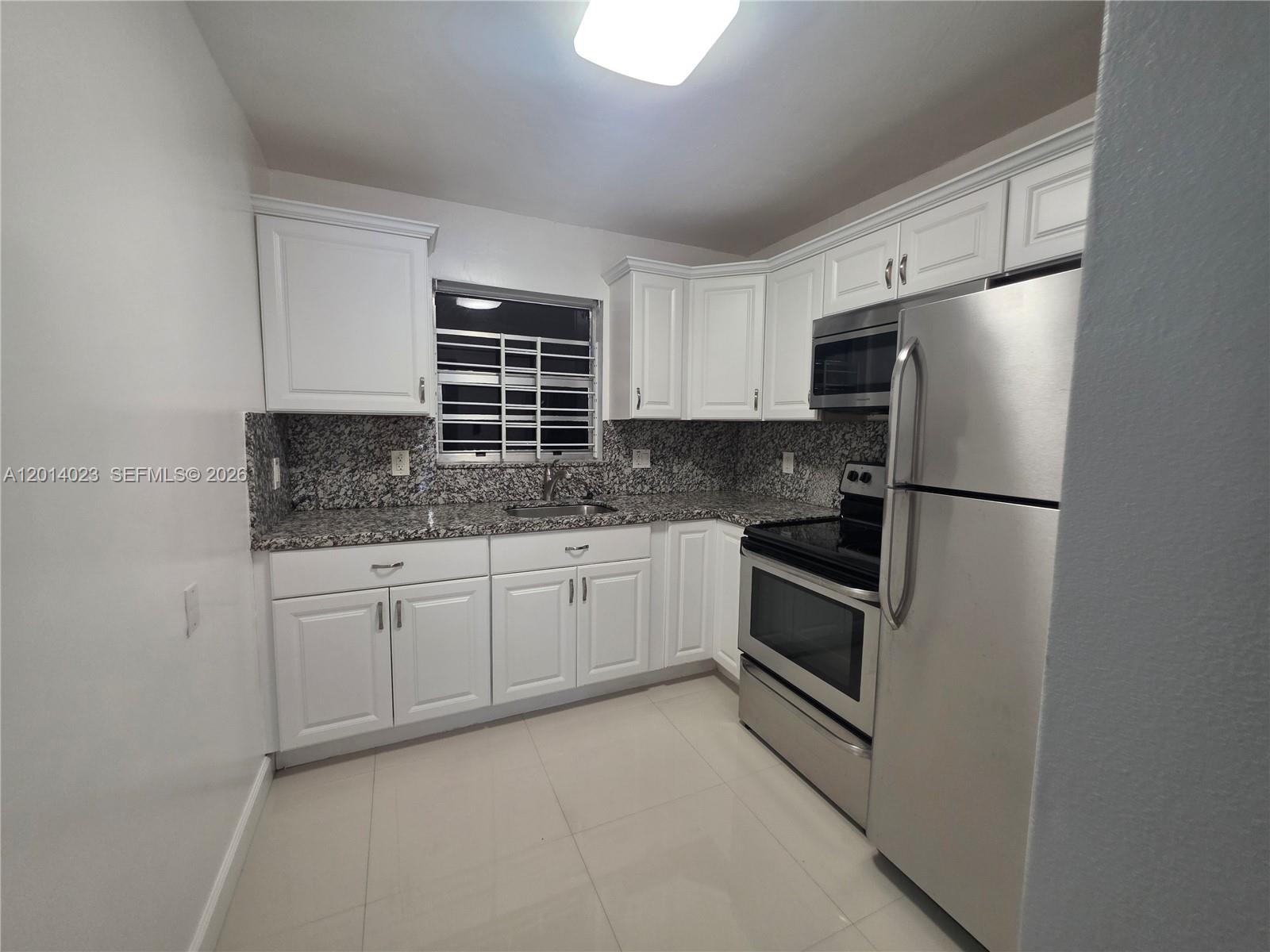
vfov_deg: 89.9
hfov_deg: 106.2
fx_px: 477
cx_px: 635
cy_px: 476
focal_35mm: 13
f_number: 1.9
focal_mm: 2.2
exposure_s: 1/120
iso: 320
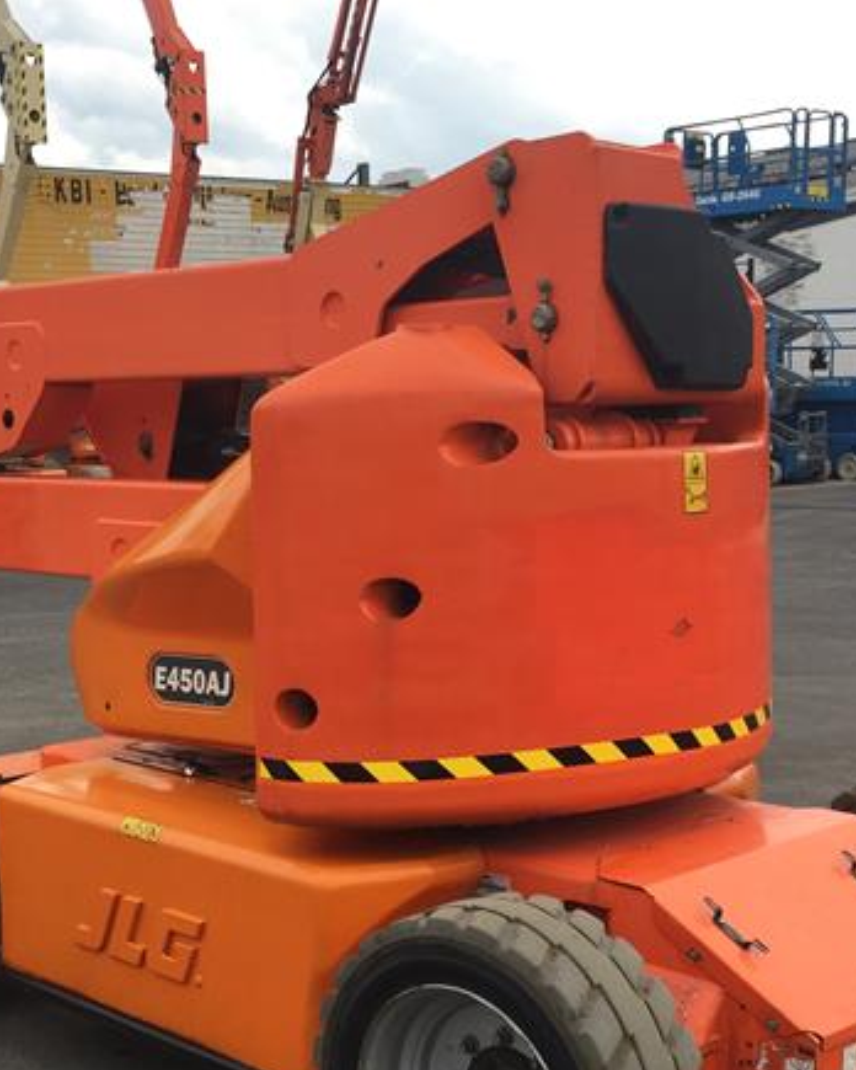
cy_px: 696
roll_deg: +0.8
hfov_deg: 29.0
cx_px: 320
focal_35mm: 52
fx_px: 1647
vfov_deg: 35.7
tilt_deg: -10.2
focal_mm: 4.15
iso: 32
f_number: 2.2
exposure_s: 1/494
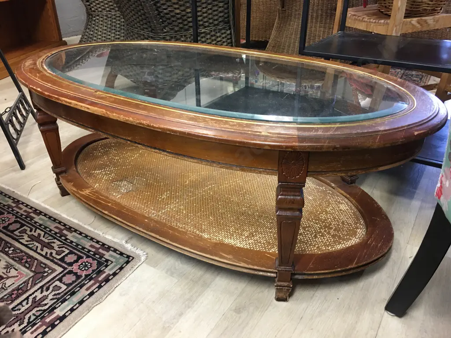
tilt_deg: -27.2
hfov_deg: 61.7
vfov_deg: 48.2
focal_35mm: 29
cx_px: 226
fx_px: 378
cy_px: 169
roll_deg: -0.7
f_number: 2.2
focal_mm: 4.15
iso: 80
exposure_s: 1/17
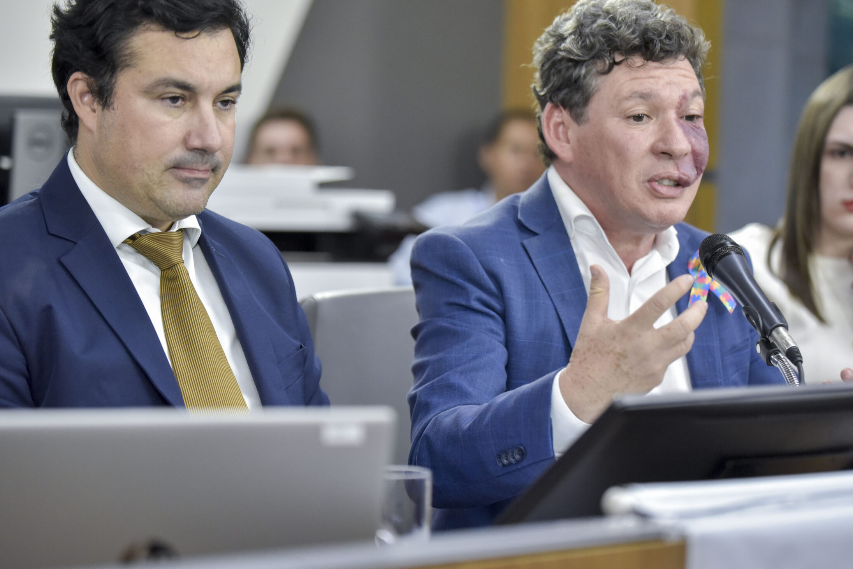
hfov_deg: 18.4
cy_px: 280
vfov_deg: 12.4
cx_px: 436
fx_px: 2631
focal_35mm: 111
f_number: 2.8
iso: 3200
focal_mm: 95
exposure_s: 1/500
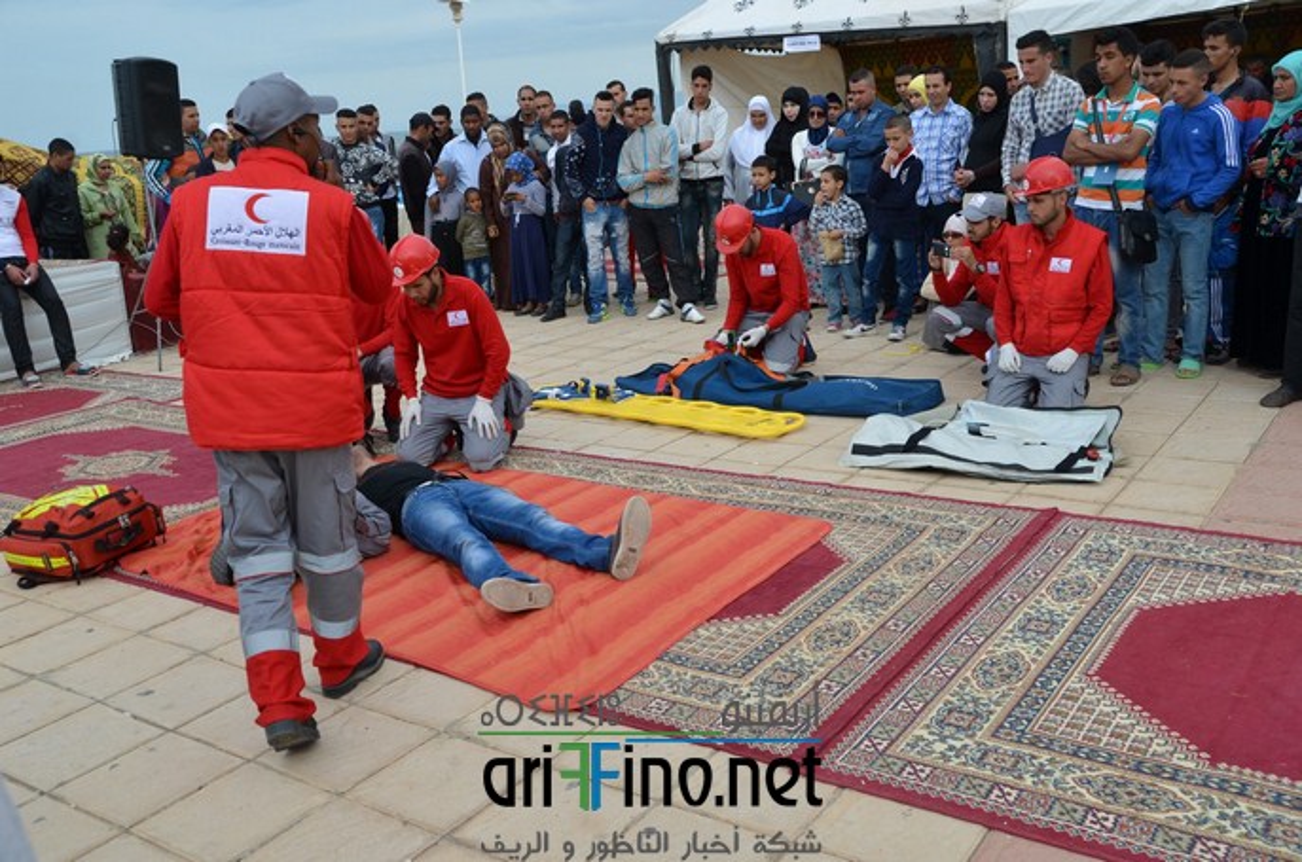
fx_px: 1191
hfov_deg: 57.3
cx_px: 651
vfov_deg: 39.8
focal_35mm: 33
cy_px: 431
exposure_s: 1/250
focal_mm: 22
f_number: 8
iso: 200
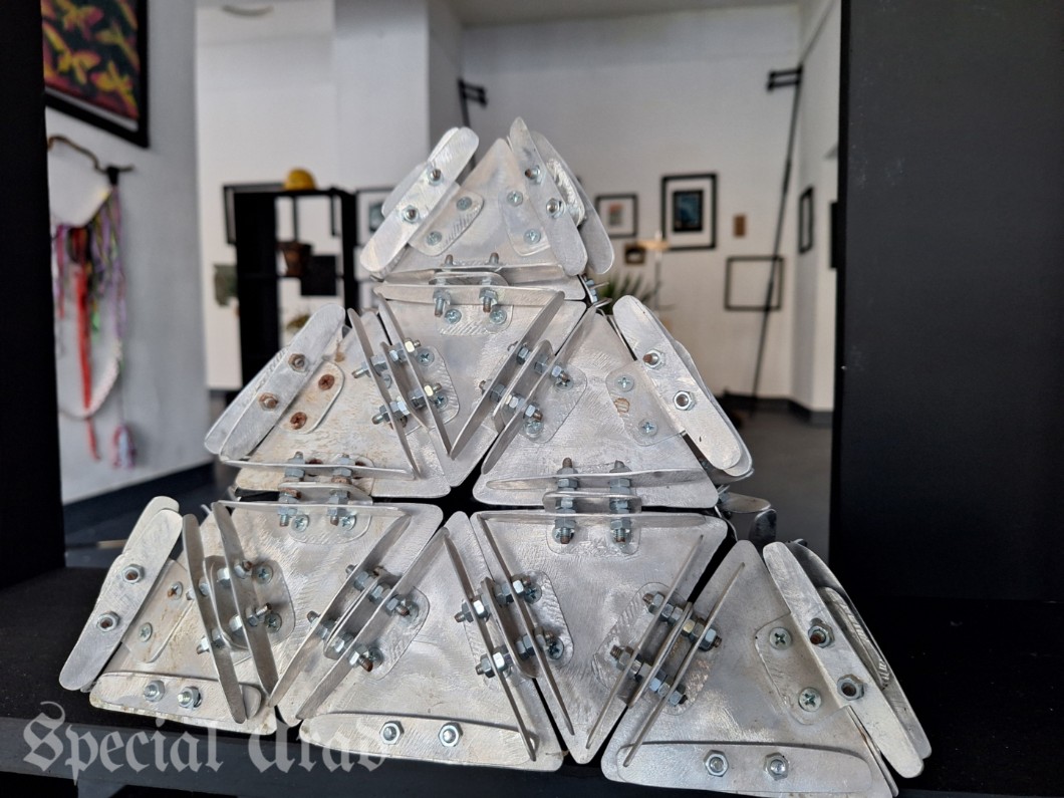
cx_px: 532
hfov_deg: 73.9
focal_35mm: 23
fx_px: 707
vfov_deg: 58.9
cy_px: 399
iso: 160
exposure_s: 1/50
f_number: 1.8
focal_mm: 5.54
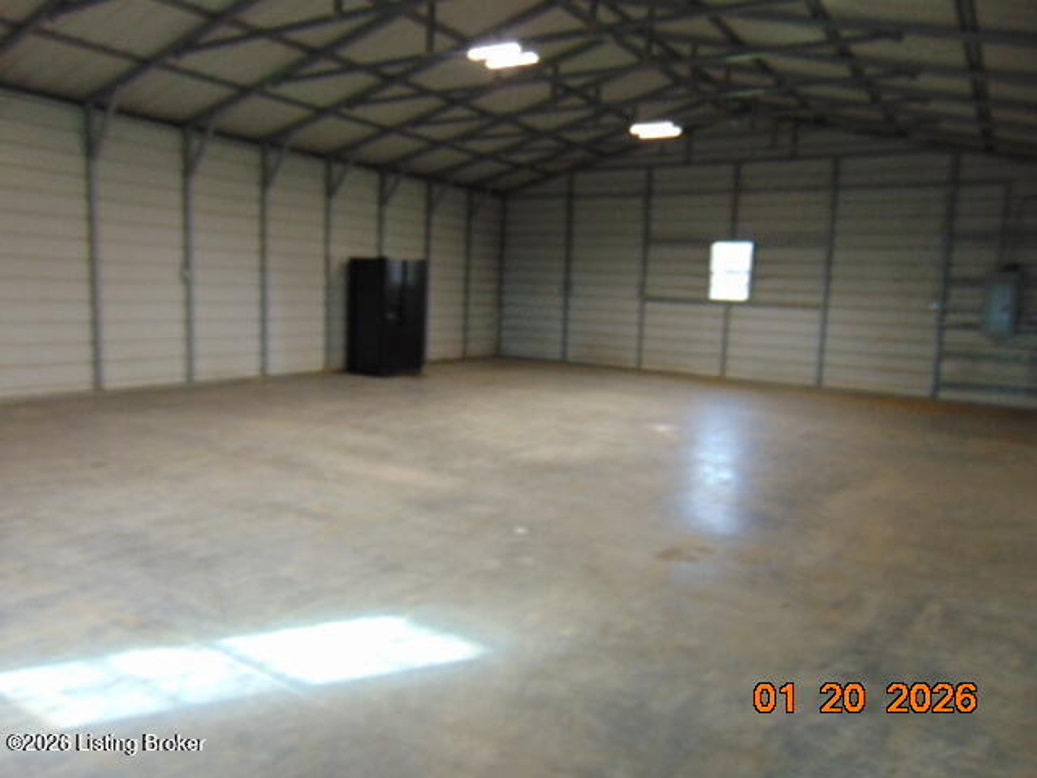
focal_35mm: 25
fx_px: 749
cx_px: 518
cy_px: 389
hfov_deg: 69.4
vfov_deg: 54.9
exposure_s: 1/30
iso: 100
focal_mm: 4.5
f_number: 3
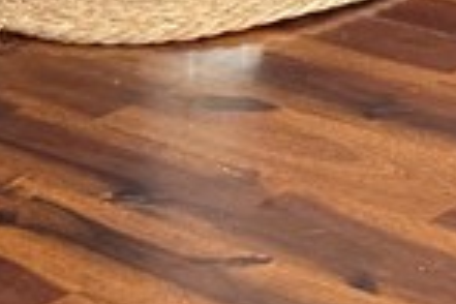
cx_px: 785
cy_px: -366
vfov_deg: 7.5
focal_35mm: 174
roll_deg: +0.5
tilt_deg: -9.0
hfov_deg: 11.1
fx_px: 2204
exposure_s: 1/60
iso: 320
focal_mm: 6.76
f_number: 1.78
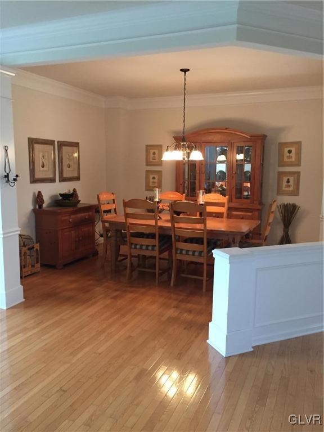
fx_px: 362
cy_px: 216
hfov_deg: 48.2
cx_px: 162
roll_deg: +0.1
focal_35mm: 29
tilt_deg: -7.9
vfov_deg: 61.7
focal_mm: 4.15
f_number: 2.2
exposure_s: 1/30
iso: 200
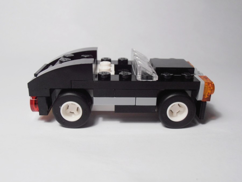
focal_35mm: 37
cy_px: 91
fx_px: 259
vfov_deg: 38.7
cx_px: 121
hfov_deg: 50.1
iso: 80
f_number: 3.9
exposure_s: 1/50
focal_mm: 6.61
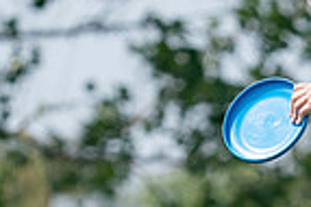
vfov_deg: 1.0
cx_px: 289
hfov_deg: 1.5
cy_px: 376
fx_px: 11830
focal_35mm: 1371
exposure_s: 1/4000
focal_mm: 338
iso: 800
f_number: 6.3
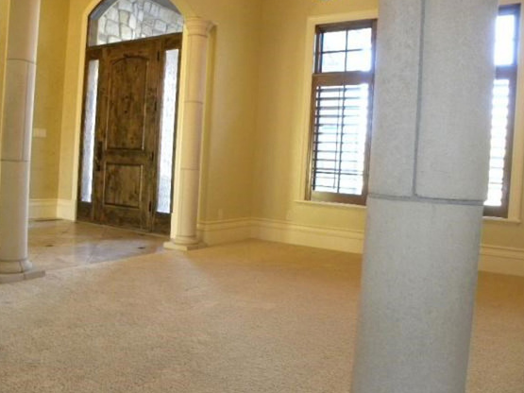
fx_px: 454
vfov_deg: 46.8
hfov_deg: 60.0
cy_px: 186
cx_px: 251
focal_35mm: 30
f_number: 2.8
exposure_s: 1/33.7
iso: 400
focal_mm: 4.6
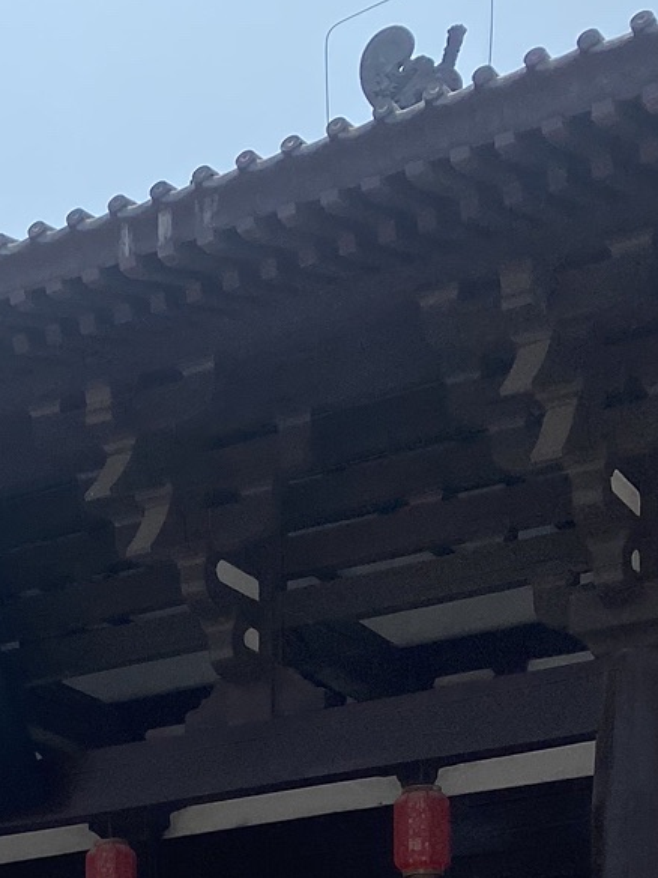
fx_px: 2256
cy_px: 1293
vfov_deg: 19.4
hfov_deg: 14.9
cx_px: -449
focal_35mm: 89
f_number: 1.8
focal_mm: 4.25
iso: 32
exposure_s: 1/5747
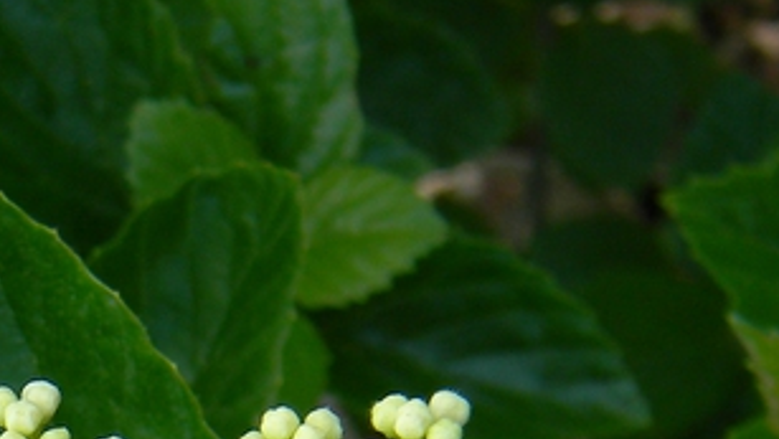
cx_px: -109
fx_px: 3079
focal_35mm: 149
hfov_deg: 14.1
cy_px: 924
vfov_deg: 7.8
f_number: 3.8
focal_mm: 7.3
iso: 80
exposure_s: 1/100
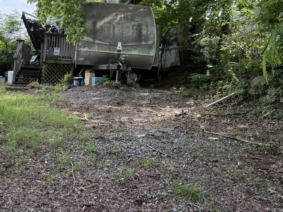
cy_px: 58
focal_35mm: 36
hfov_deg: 50.0
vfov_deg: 38.8
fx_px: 294
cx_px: 84
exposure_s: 1/491
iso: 100
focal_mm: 6.76
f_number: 1.78
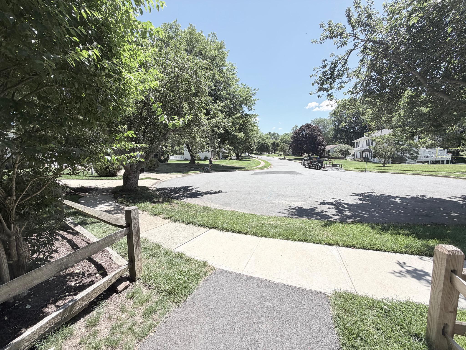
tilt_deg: -5.2
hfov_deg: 102.1
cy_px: 175
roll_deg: +1.4
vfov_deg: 85.7
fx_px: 188
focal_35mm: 14
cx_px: 233
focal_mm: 2.22
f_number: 2.2
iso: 25
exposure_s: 1/770
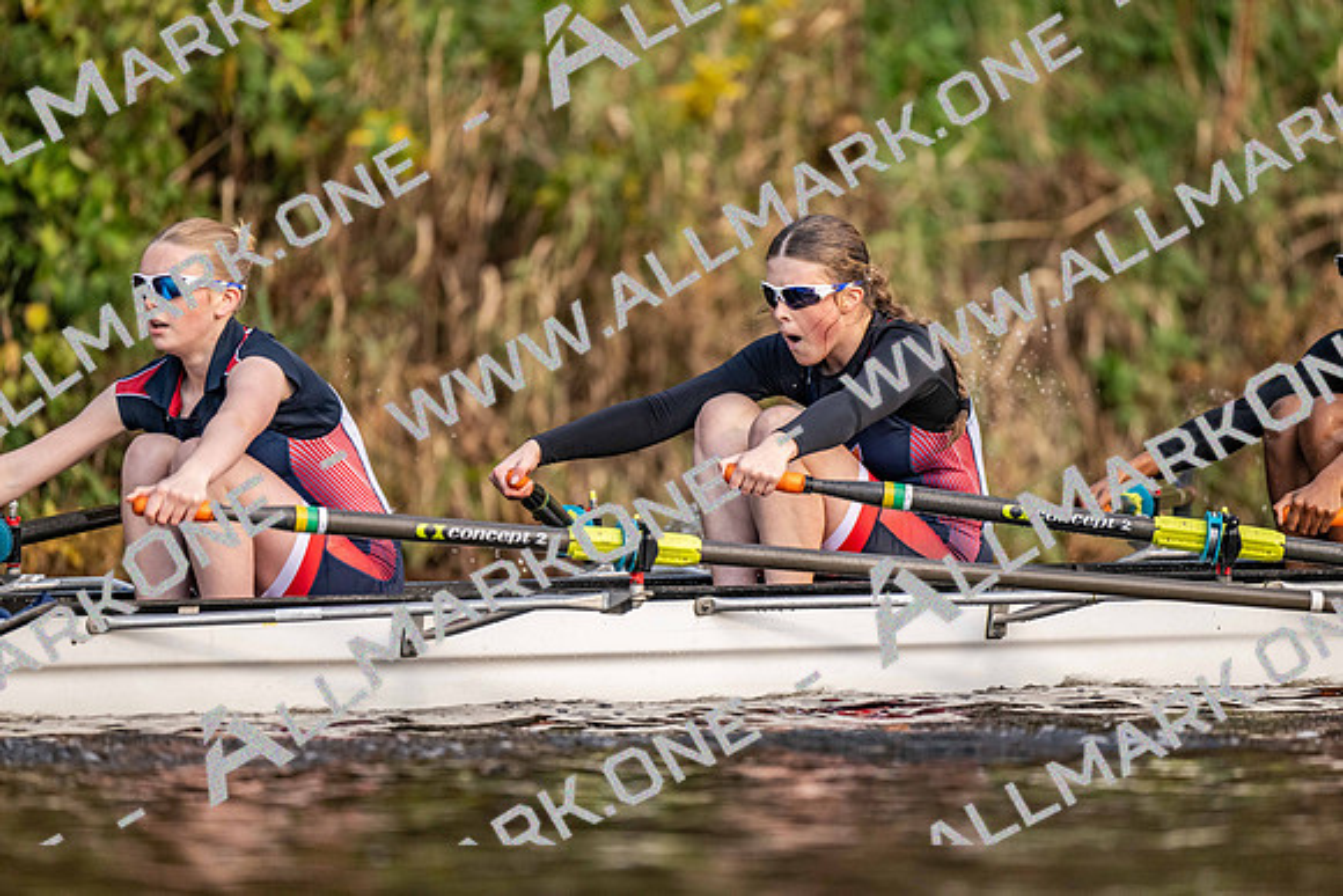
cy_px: 448
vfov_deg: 2.3
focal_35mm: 600
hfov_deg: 3.4
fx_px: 22388
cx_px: 672
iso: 1800
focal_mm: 600
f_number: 4
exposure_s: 1/2500
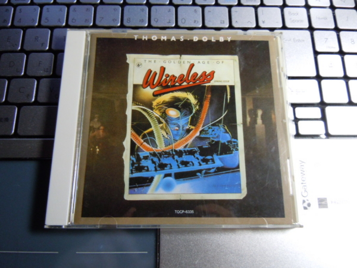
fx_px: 309
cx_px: 178
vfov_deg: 46.8
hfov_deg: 60.0
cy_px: 134
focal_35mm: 30
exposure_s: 1/10
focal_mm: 5.4
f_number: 3.5
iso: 400
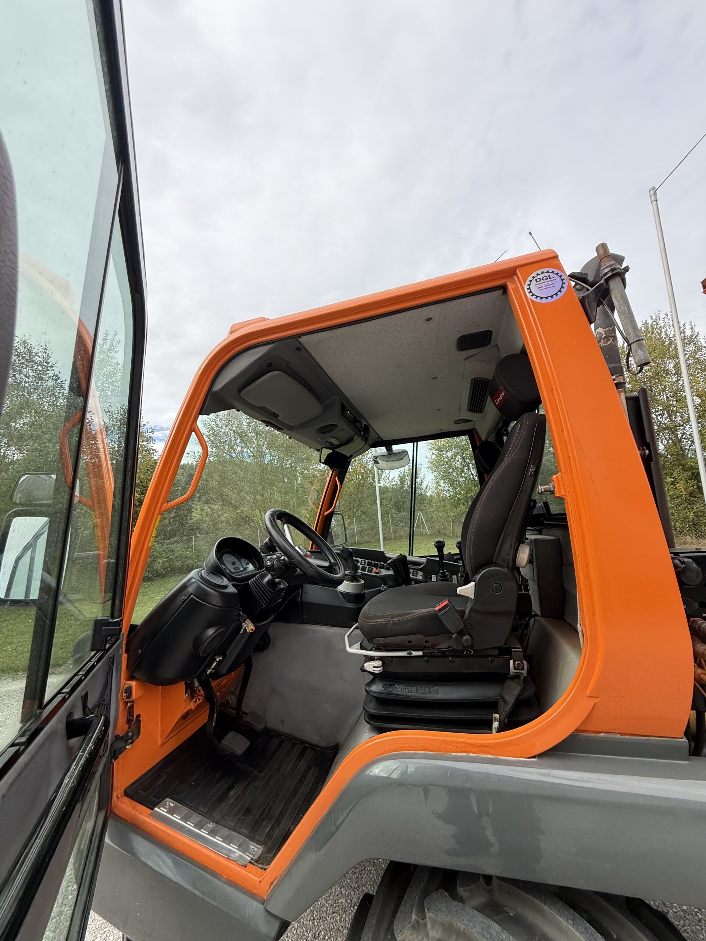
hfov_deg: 85.7
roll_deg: +4.4
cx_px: 353
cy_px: 470
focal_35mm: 14
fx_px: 381
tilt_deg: +8.0
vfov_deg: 102.1
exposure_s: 1/468
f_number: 2.2
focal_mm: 2.22
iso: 64
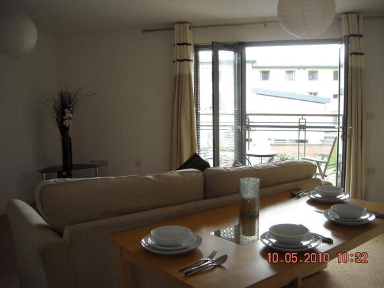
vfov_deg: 40.7
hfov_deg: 52.6
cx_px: 192
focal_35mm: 35
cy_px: 144
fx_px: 388
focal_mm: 5.7
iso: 200
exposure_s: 1/192
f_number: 2.8
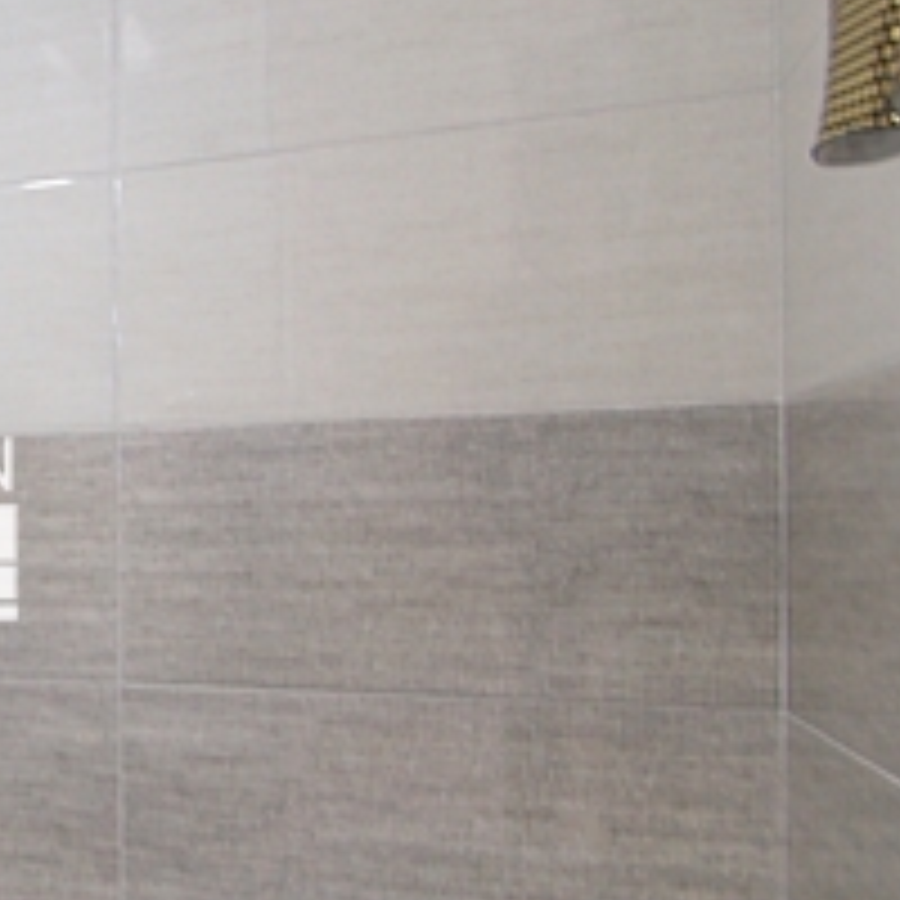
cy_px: 495
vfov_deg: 33.4
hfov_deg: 24.0
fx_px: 1500
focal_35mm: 51
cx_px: -540
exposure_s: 1/40
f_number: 4
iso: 400
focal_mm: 10
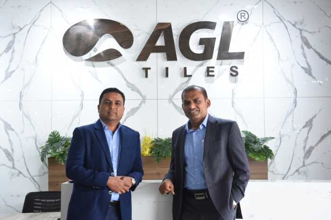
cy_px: 110
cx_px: 166
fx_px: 552
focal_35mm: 60
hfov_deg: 33.4
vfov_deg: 22.6
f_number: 5.6
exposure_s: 1/100
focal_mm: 40
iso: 800
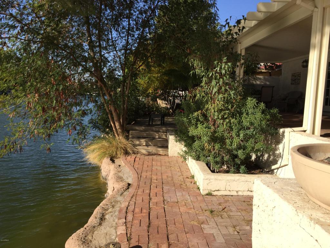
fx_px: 276
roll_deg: -2.9
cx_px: 165
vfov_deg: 48.2
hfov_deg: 61.7
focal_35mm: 29
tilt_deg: -4.8
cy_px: 124
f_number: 2.2
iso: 32
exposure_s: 1/1647
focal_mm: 4.15
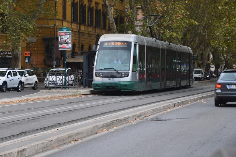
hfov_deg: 15.2
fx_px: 885
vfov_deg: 10.2
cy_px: 78
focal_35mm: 135
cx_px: 118
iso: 400
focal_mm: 135
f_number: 9
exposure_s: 1/30
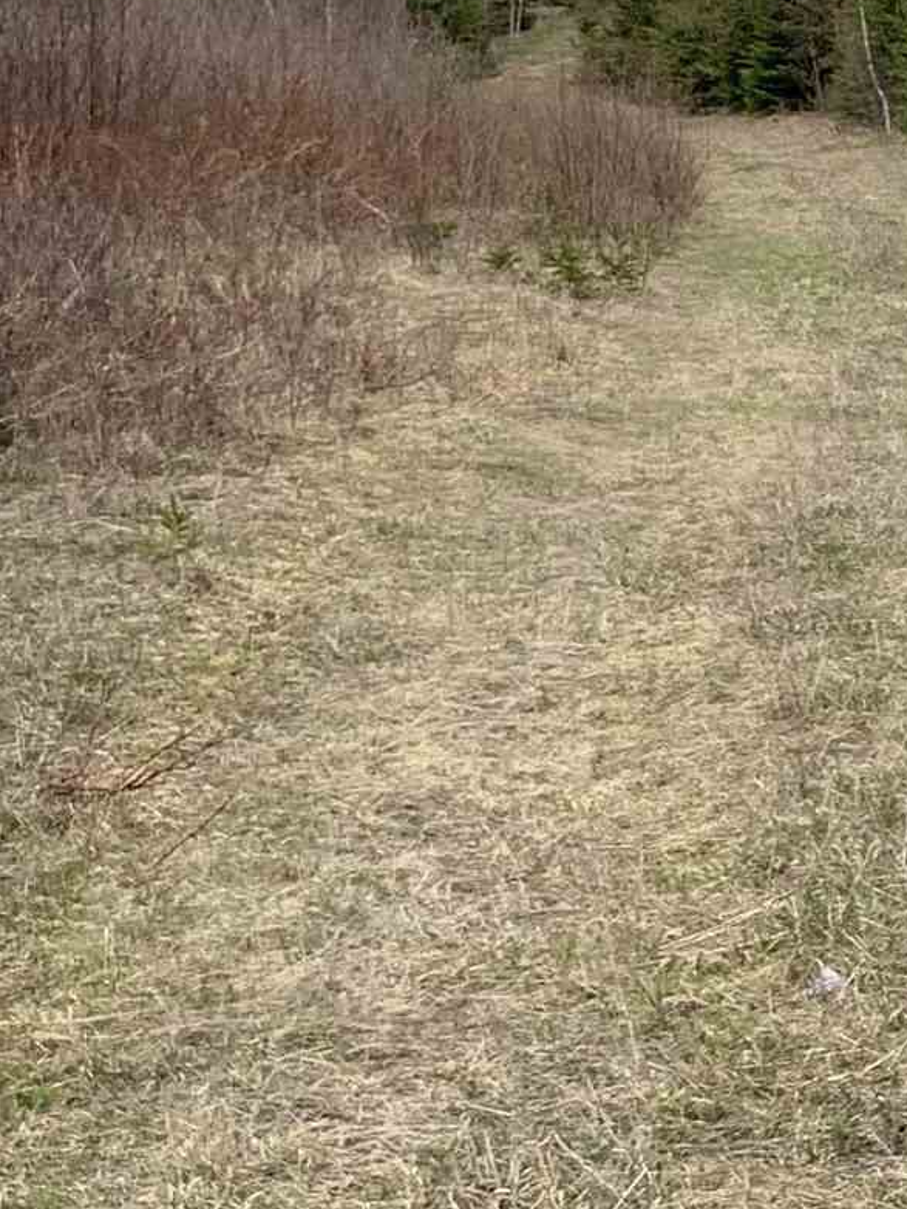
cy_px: 74
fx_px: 3564
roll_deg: -0.1
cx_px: 1619
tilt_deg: -7.9
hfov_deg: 13.1
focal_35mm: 102
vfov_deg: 18.9
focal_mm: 4.25
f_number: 1.8
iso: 25
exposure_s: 1/2755
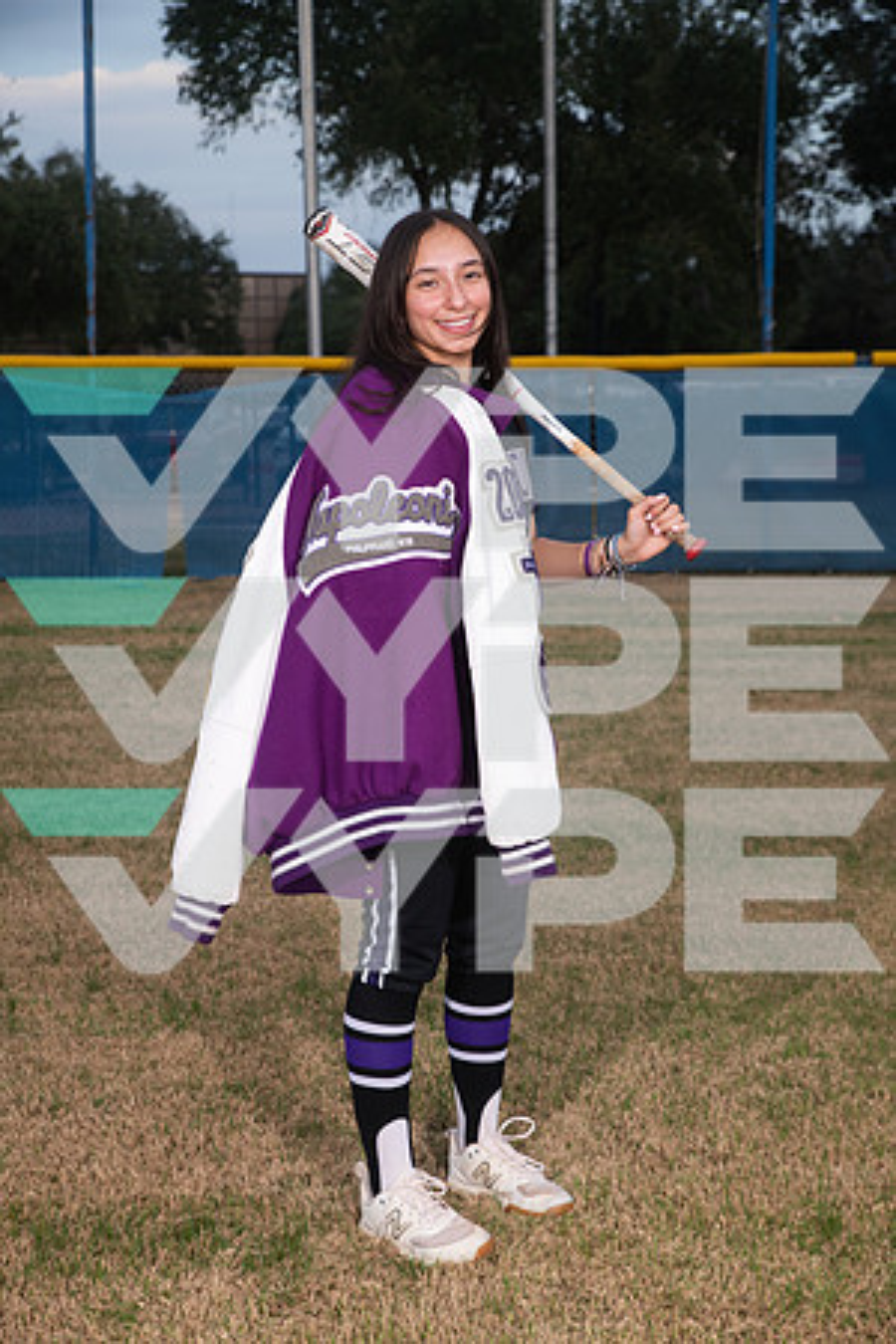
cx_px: 448
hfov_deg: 24.2
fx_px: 2091
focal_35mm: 56
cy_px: 672
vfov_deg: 35.6
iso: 320
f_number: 6.3
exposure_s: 1/320
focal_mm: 56
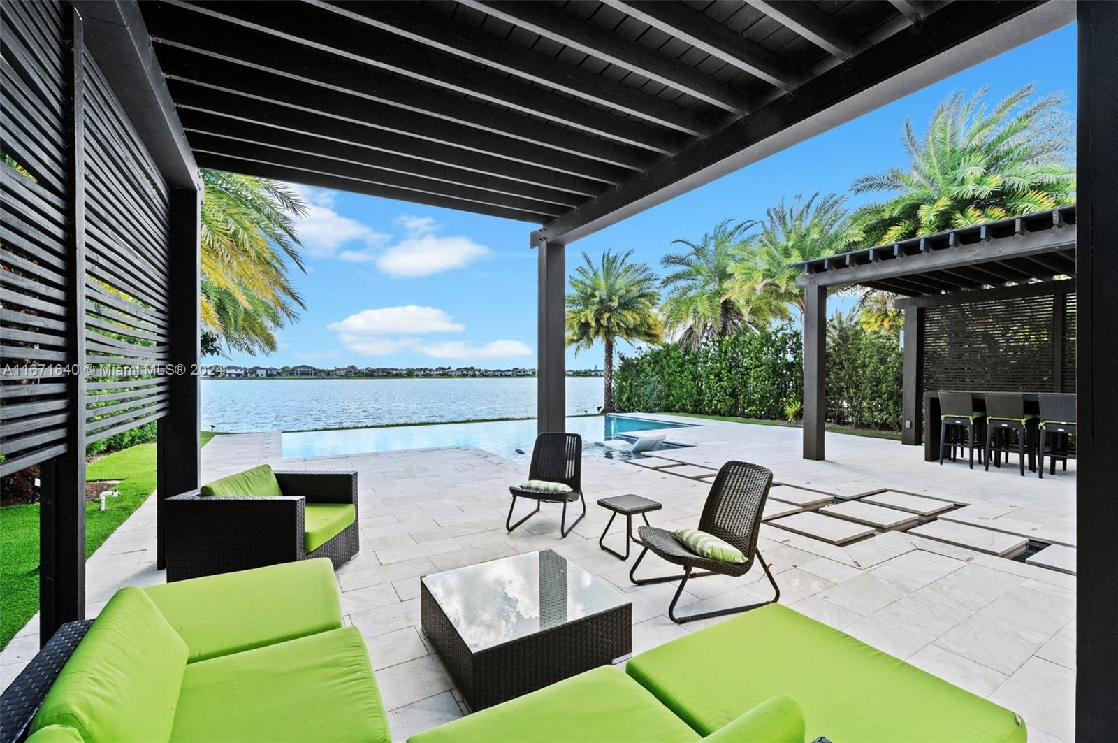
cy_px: 372
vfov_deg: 77.2
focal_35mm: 15
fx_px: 465
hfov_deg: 100.5
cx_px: 559
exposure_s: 1/250
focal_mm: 15
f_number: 8
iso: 200
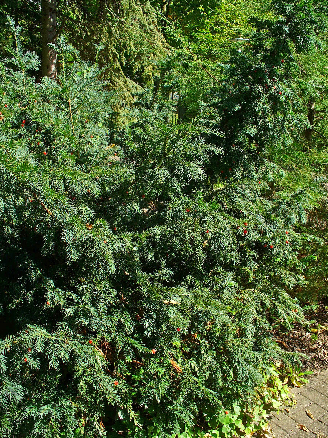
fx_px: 468
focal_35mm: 37
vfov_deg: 50.1
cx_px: 164
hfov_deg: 38.7
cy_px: 219
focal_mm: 6.1
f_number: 5.6
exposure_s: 1/100
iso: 64
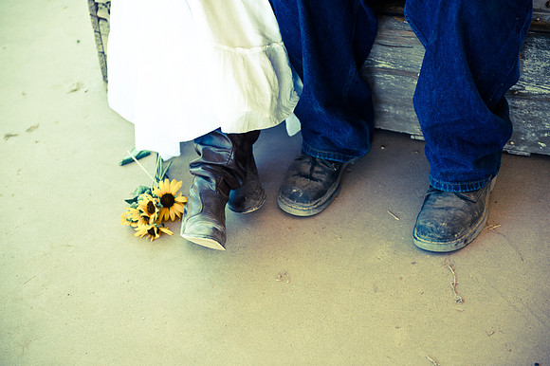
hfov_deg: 28.9
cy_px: 183
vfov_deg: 19.4
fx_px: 1069
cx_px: 275
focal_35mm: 70
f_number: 2.8
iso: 200
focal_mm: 70
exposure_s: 1/200
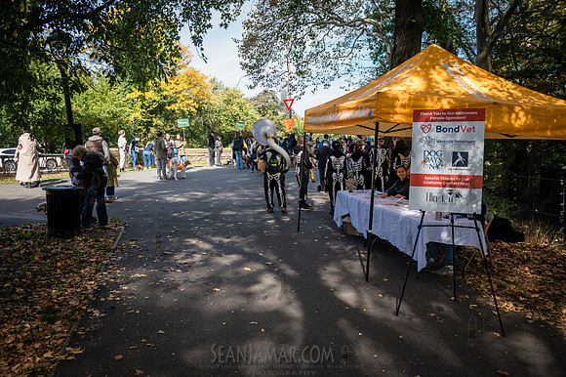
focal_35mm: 29
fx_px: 456
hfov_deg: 63.7
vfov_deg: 44.9
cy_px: 188
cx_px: 283
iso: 1000
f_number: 5
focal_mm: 29
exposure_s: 1/2500
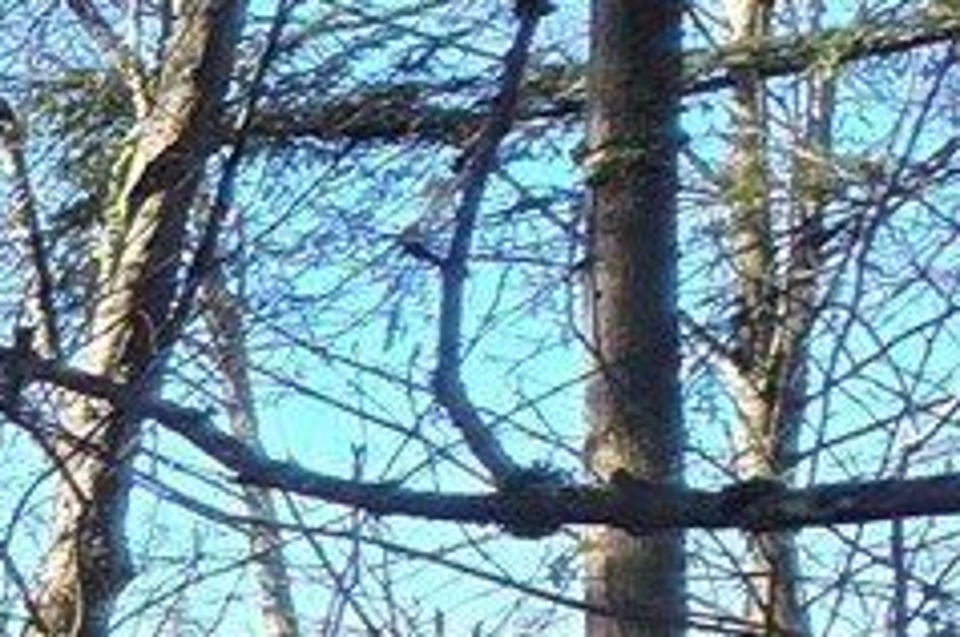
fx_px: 2423
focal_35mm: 91
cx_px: -2089
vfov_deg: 13.5
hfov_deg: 10.8
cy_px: 1125
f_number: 2.2
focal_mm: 2.2
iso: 50
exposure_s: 1/253
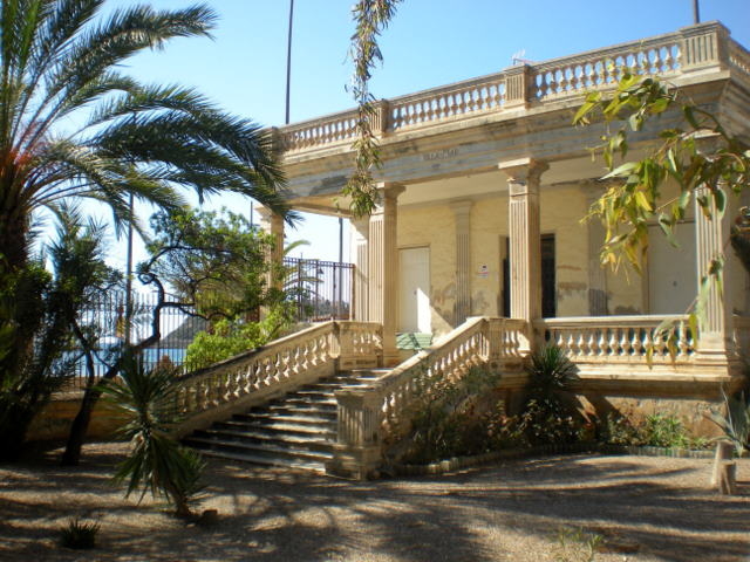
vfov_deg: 37.7
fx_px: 823
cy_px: 281
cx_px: 375
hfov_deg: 49.0
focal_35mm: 38
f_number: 4.6
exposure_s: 1/238
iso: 64
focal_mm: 6.3
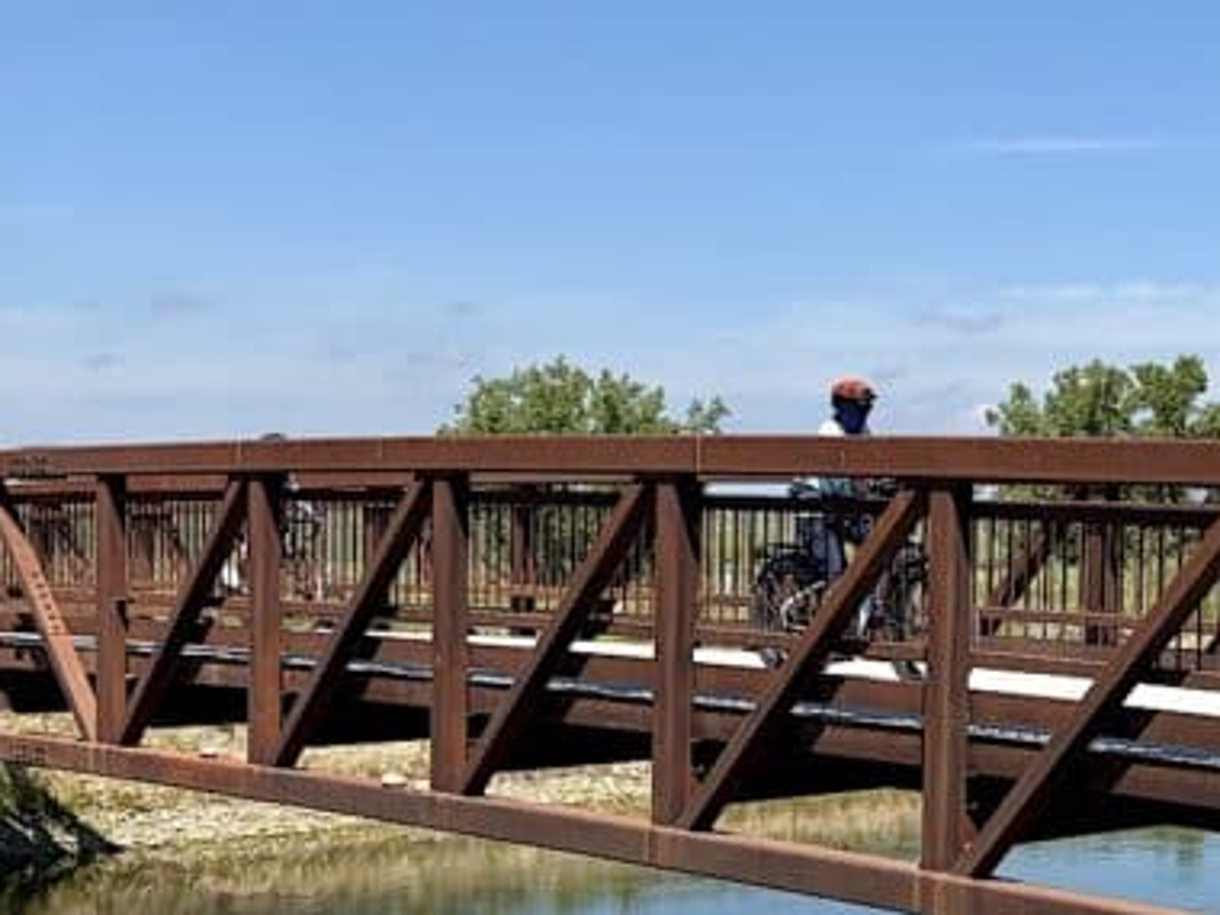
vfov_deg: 21.0
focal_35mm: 70
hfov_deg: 26.8
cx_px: 1101
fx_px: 2467
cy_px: 559
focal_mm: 5.96
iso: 50
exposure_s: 1/4065
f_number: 1.6
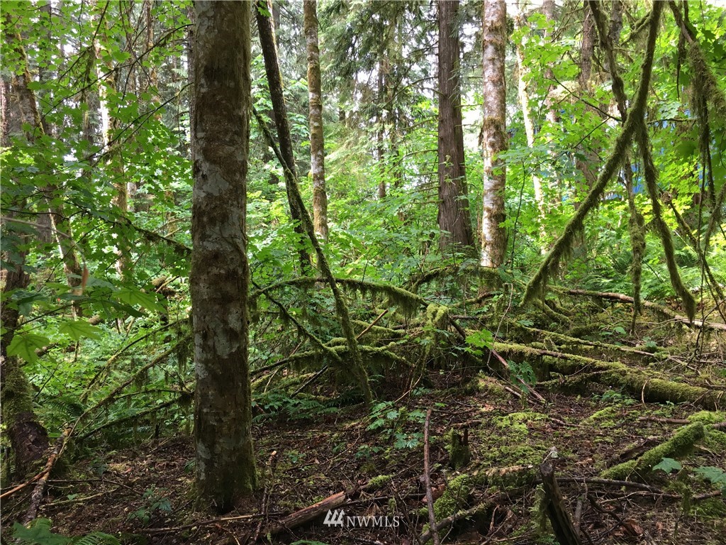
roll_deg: -1.2
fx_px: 608
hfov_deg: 61.7
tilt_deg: -0.7
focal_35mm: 29
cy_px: 272
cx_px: 363
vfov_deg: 48.2
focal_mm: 4.15
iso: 25
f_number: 2.2
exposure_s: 1/30
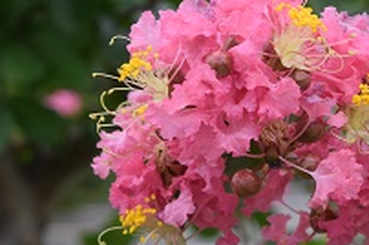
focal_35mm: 150
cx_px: 404
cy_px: 55
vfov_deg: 9.1
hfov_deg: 13.4
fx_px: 1535
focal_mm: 42
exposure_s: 1/250
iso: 320
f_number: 8
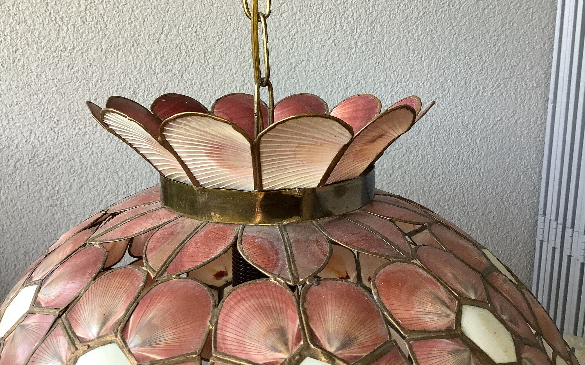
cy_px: 175
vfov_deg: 38.3
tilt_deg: -13.2
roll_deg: +0.3
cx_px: 292
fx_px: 526
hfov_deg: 58.1
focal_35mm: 33
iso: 64
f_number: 2.4
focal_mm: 3.3
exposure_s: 1/100
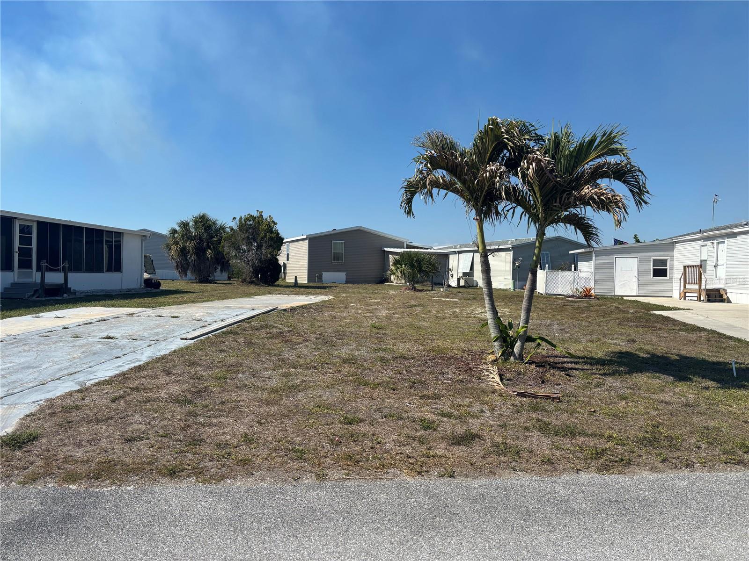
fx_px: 563
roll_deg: -1.4
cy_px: 280
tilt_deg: -0.6
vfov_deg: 53.1
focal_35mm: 26
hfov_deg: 67.3
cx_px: 374
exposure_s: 1/4255
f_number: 1.6
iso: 50
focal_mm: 5.96
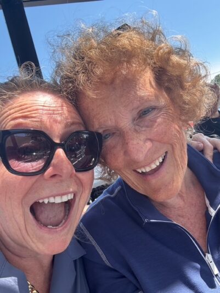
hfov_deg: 46.8
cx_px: 110
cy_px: 146
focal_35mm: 30
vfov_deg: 59.9
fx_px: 254
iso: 25
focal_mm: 2.69
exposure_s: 1/180
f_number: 1.9
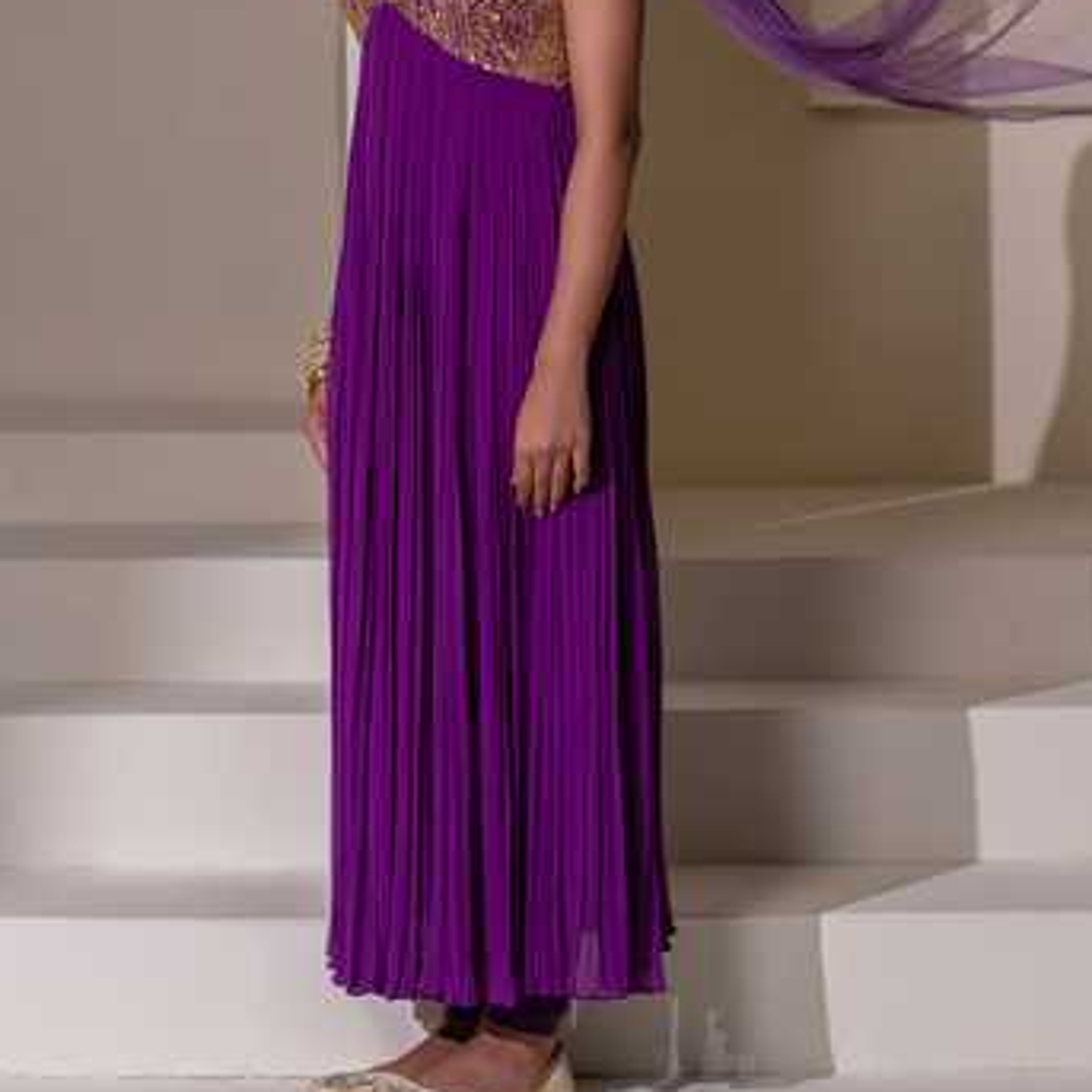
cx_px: 548
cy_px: 336
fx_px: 2320
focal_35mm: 65
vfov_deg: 26.3
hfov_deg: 26.5
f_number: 2.8
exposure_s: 1/320
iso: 400
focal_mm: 50
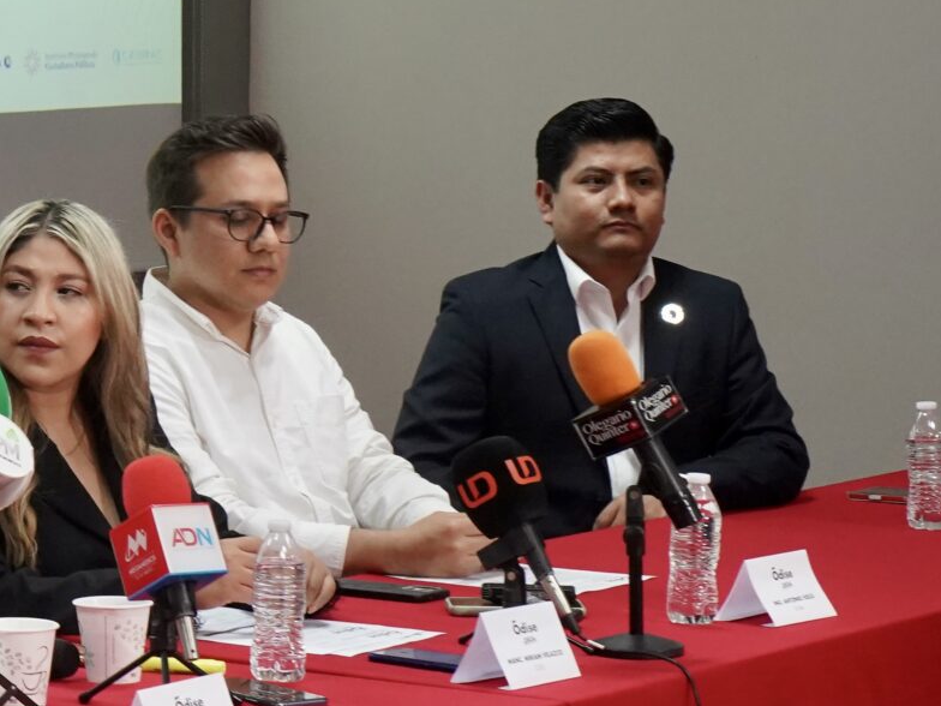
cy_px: 205
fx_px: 3670
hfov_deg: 13.6
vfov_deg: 11.0
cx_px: -558
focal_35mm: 135
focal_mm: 43
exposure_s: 1/25
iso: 3200
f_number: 13
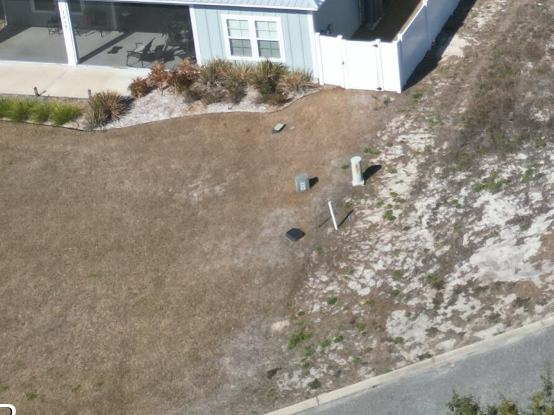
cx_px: 708
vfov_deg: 16.7
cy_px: -210
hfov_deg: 22.1
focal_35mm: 80
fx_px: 1280
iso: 120
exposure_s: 1/3200
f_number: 1.7
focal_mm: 6.72
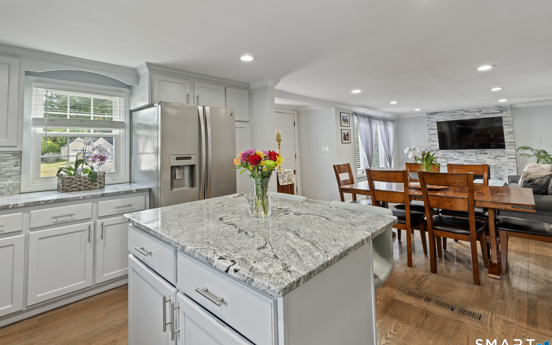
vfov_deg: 66.3
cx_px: 273
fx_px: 264
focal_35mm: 18
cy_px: 162
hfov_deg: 92.6
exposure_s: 1/2.5
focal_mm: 16.5
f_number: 8
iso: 400
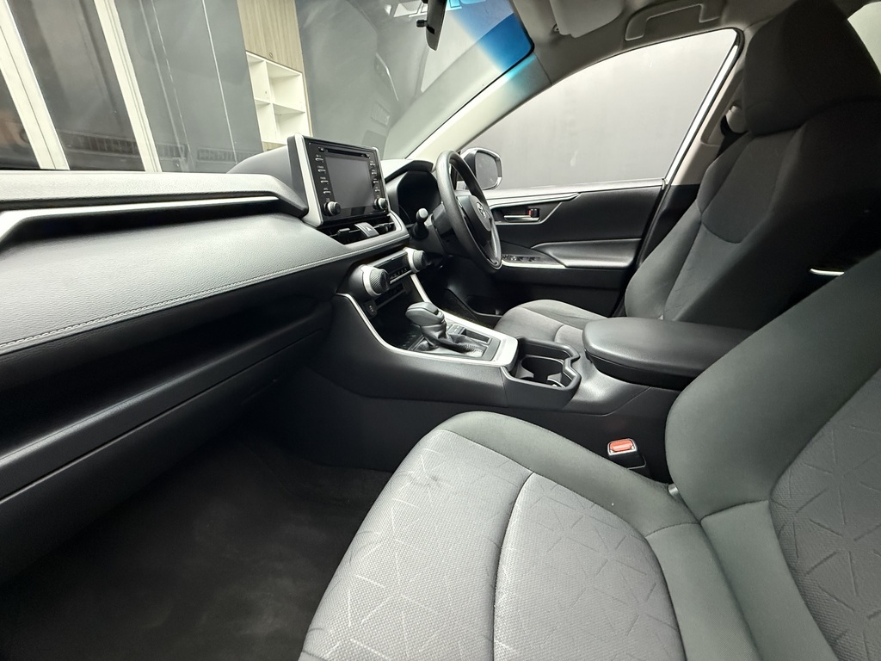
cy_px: 330
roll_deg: -0.2
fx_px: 356
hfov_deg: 102.1
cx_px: 440
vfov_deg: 85.7
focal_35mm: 14
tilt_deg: -22.8
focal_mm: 2.22
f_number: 2.2
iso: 1000
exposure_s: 1/33
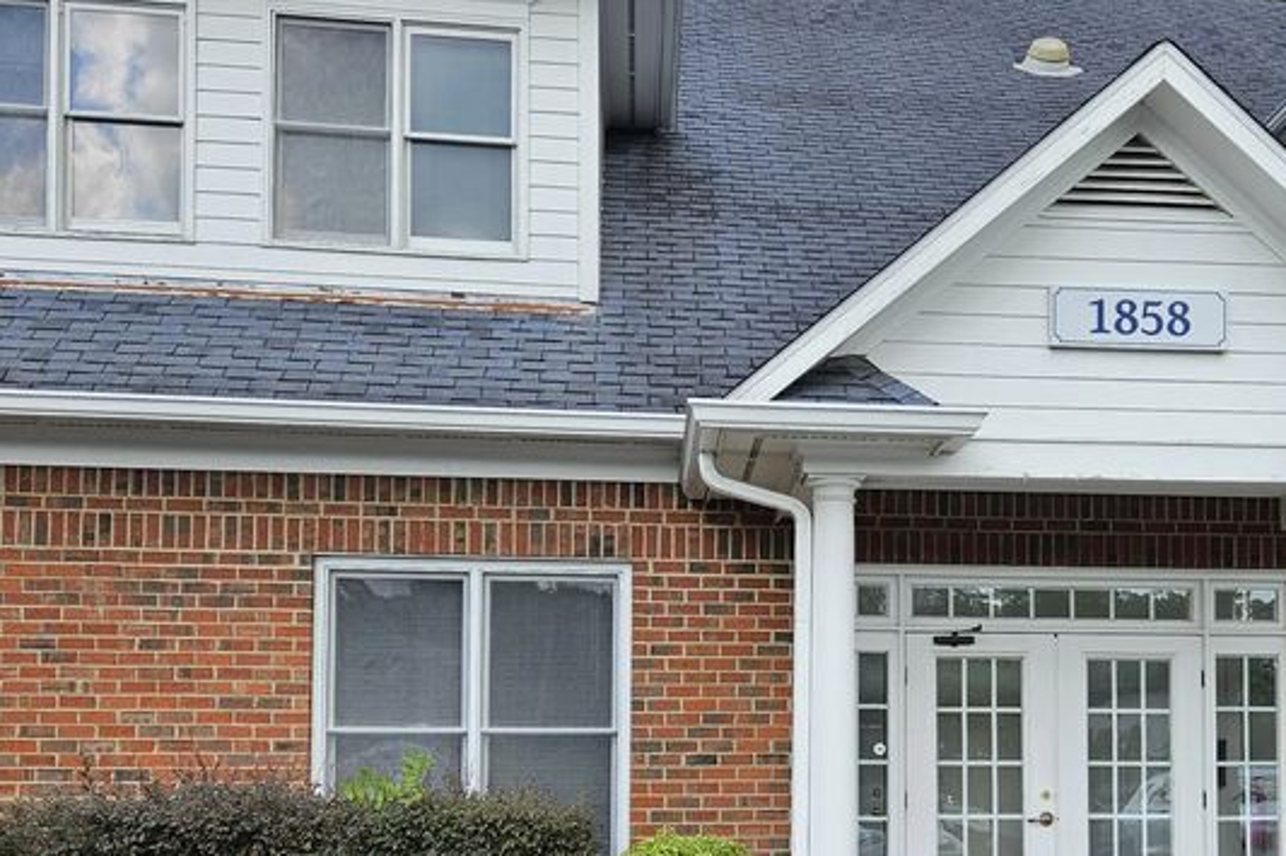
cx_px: 885
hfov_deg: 42.0
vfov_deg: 28.7
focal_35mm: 46
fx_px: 1643
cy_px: 651
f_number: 1.8
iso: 25
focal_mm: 5.4
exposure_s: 1/677
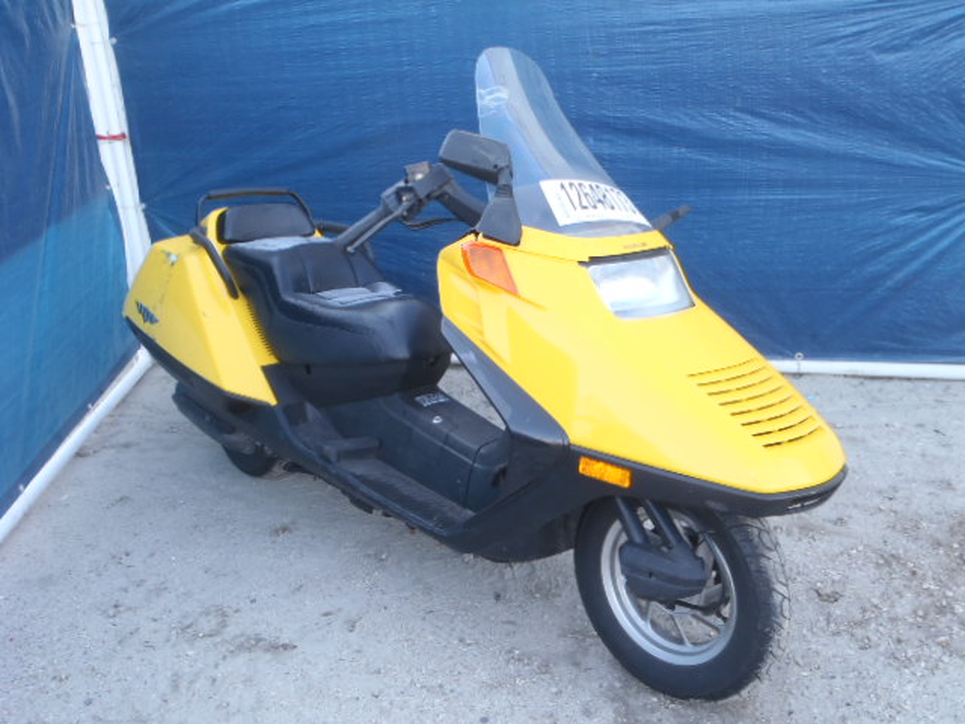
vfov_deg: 39.7
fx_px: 1004
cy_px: 362
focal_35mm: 36
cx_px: 482
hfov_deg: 51.4
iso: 100
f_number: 4.1
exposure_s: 1/40
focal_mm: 6.53
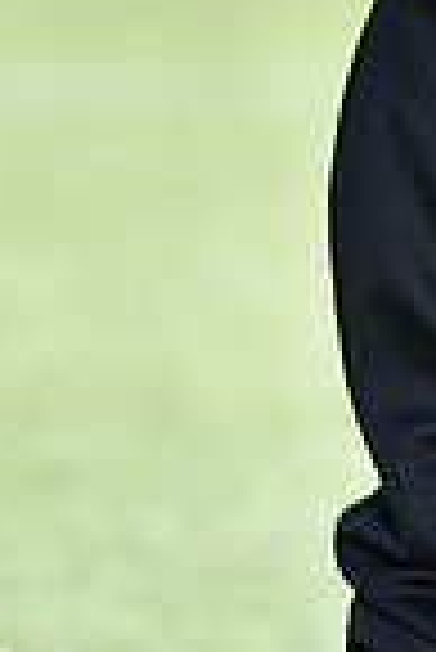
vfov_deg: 2.6
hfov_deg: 1.7
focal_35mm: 798
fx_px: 14461
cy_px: -468
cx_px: 636
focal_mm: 200
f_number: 5
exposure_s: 1/200
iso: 80
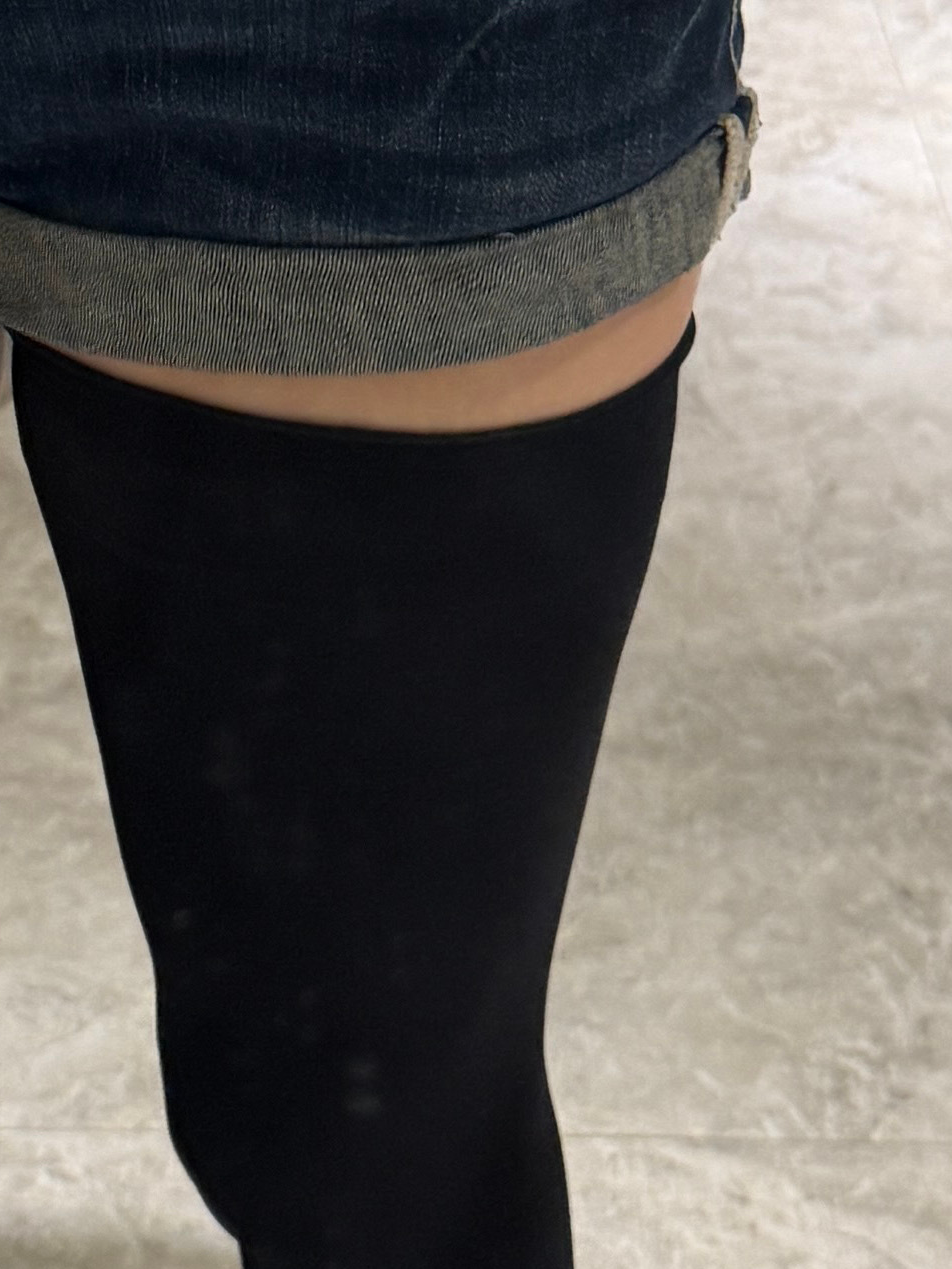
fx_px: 3960
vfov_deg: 18.2
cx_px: 63
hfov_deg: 13.6
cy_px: 456
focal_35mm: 108
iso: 320
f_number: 1.78
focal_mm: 6.76
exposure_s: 1/50
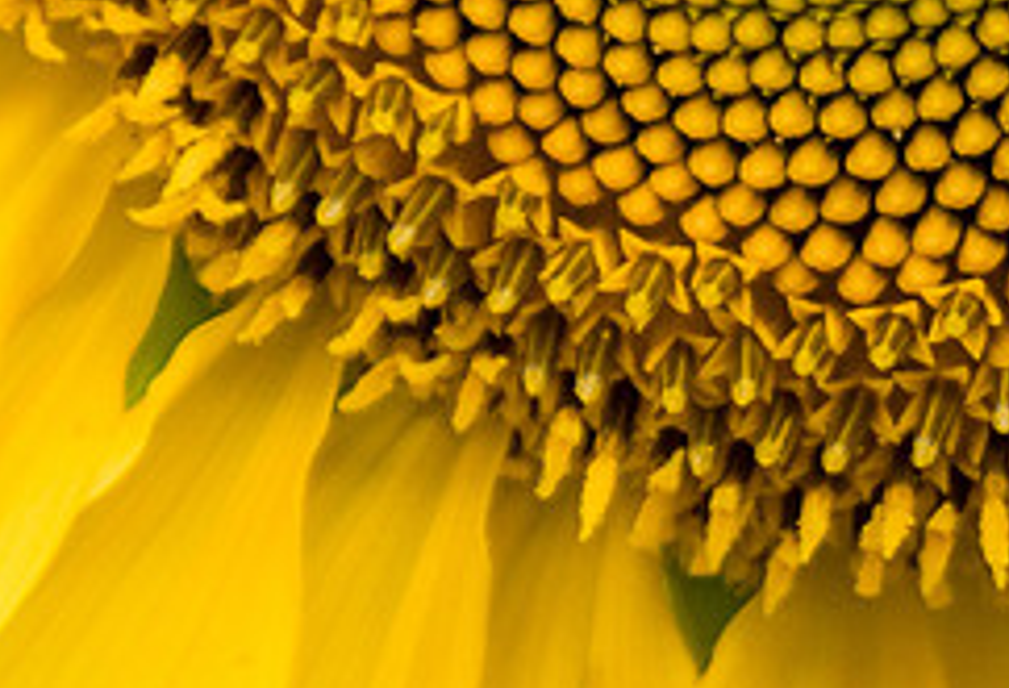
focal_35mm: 1663
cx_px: 1232
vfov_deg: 0.8
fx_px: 46935
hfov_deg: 1.2
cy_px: 483
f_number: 6.3
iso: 800
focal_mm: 400
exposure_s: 1/200
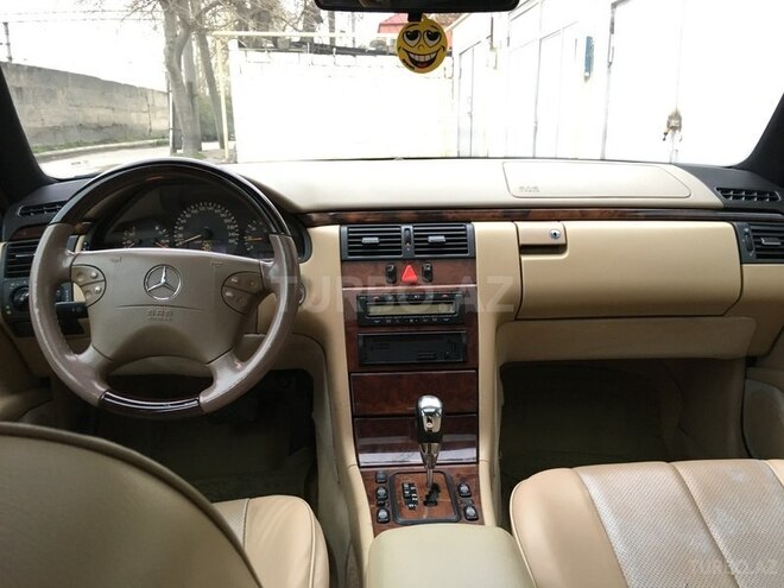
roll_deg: -0.4
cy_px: 294
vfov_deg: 48.2
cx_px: 392
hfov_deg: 61.7
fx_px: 657
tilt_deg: -14.7
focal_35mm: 29
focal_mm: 4.15
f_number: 2.2
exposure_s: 1/33
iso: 125
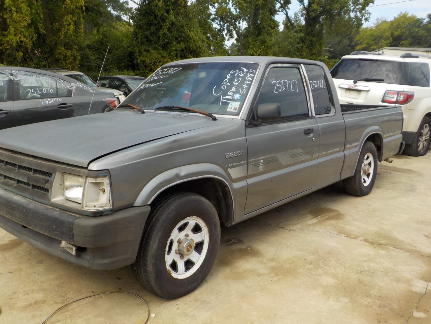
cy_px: 162
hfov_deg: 60.0
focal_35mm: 30
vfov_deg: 46.8
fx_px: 374
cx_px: 216
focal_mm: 4.1
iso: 125
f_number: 3.3
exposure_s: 1/640
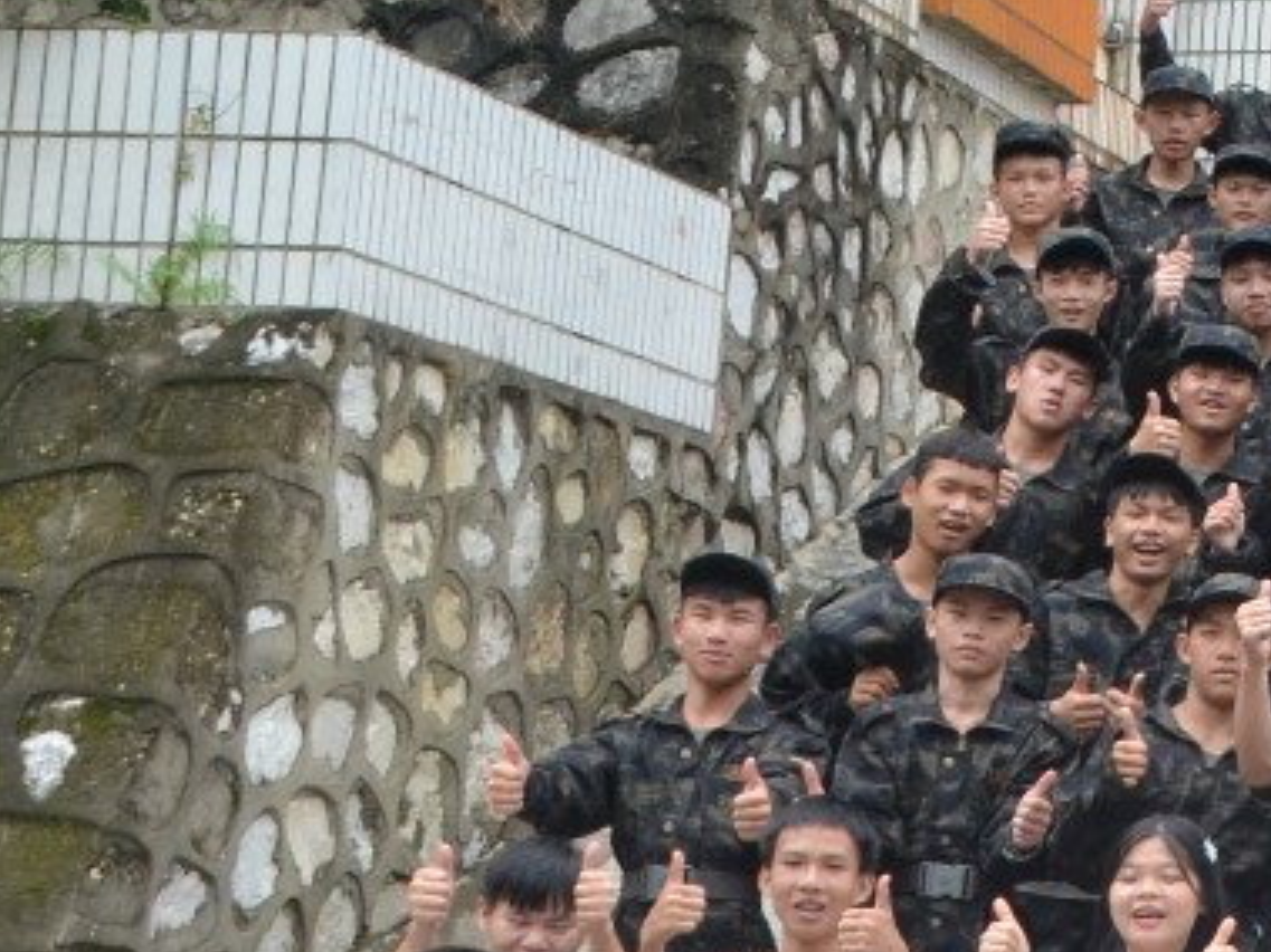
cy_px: 91
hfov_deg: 7.5
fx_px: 9265
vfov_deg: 5.9
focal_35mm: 252
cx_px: 2639
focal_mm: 35
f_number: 10
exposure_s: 1/400
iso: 400
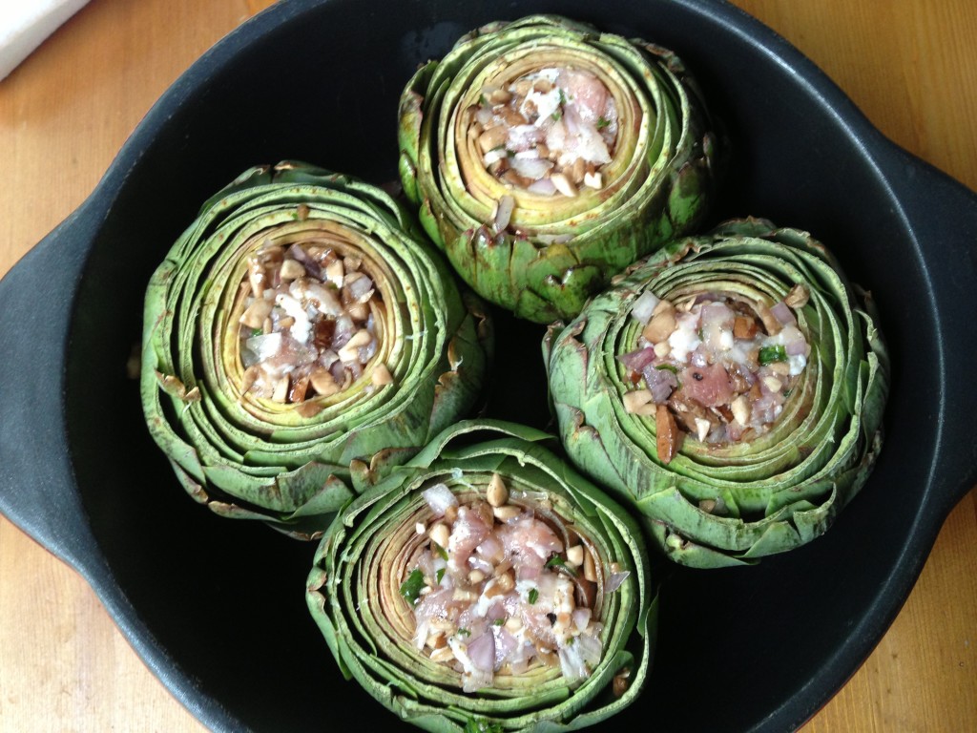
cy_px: 366
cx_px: 488
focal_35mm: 33
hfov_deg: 55.4
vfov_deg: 42.9
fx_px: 931
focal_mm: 4.13
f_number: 2.4
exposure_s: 1/20
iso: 160
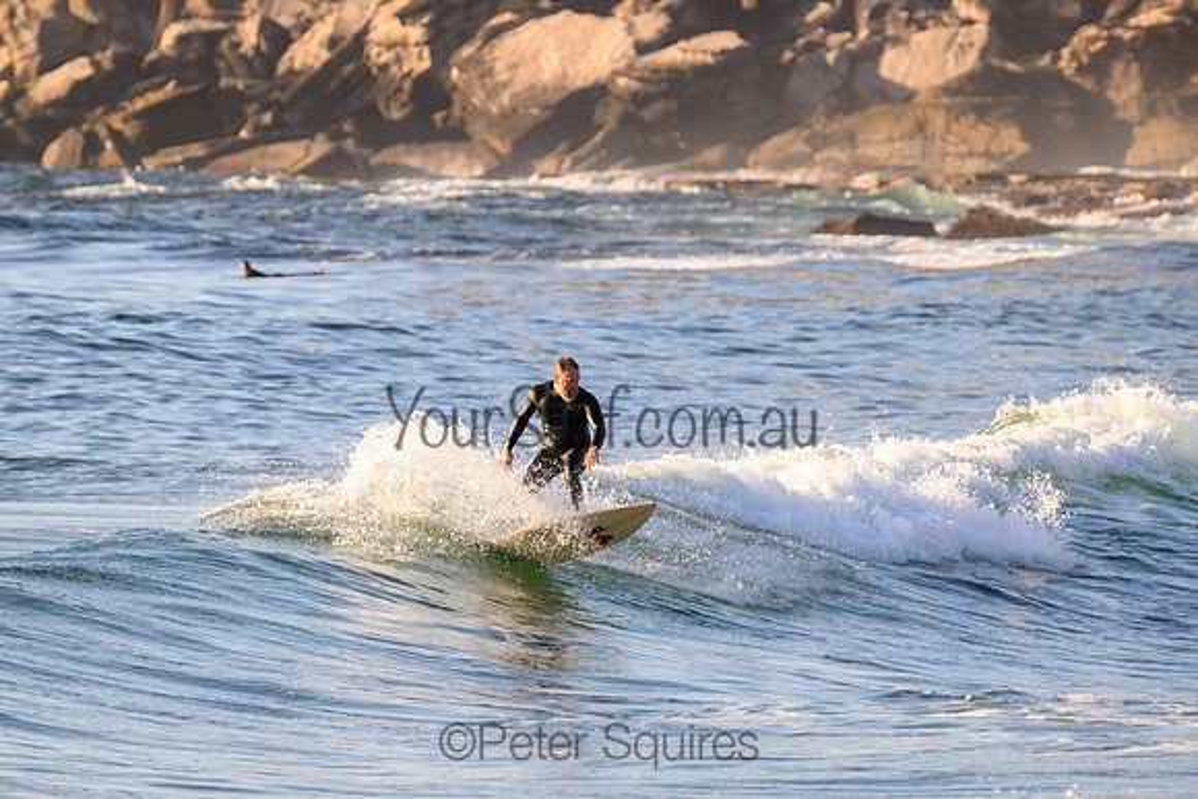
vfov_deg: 1.6
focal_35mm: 843
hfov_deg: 2.4
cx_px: 631
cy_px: 421
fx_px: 28048
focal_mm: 800
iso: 1800
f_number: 11
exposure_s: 1/2000
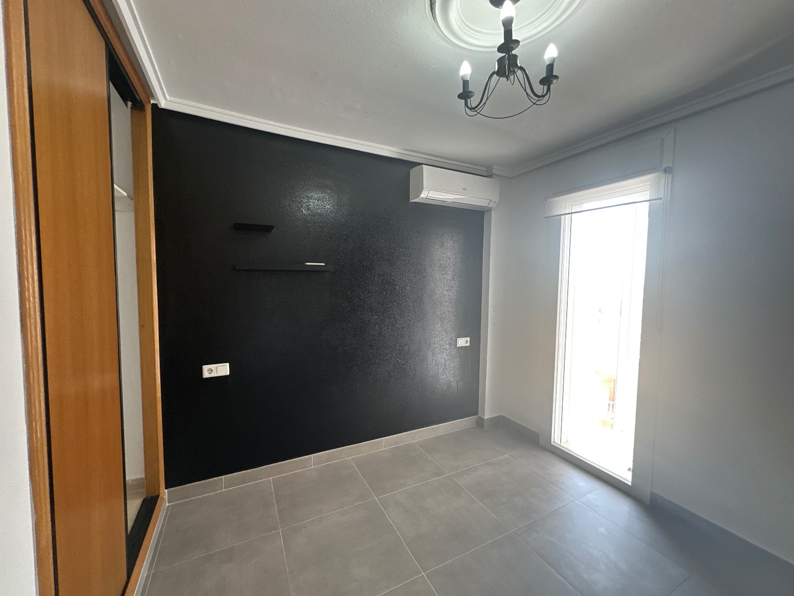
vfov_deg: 85.7
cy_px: 298
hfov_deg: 102.1
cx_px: 397
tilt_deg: -2.5
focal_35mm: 14
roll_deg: -1.2
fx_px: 321
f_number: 2.2
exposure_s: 1/100
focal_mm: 2.22
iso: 160
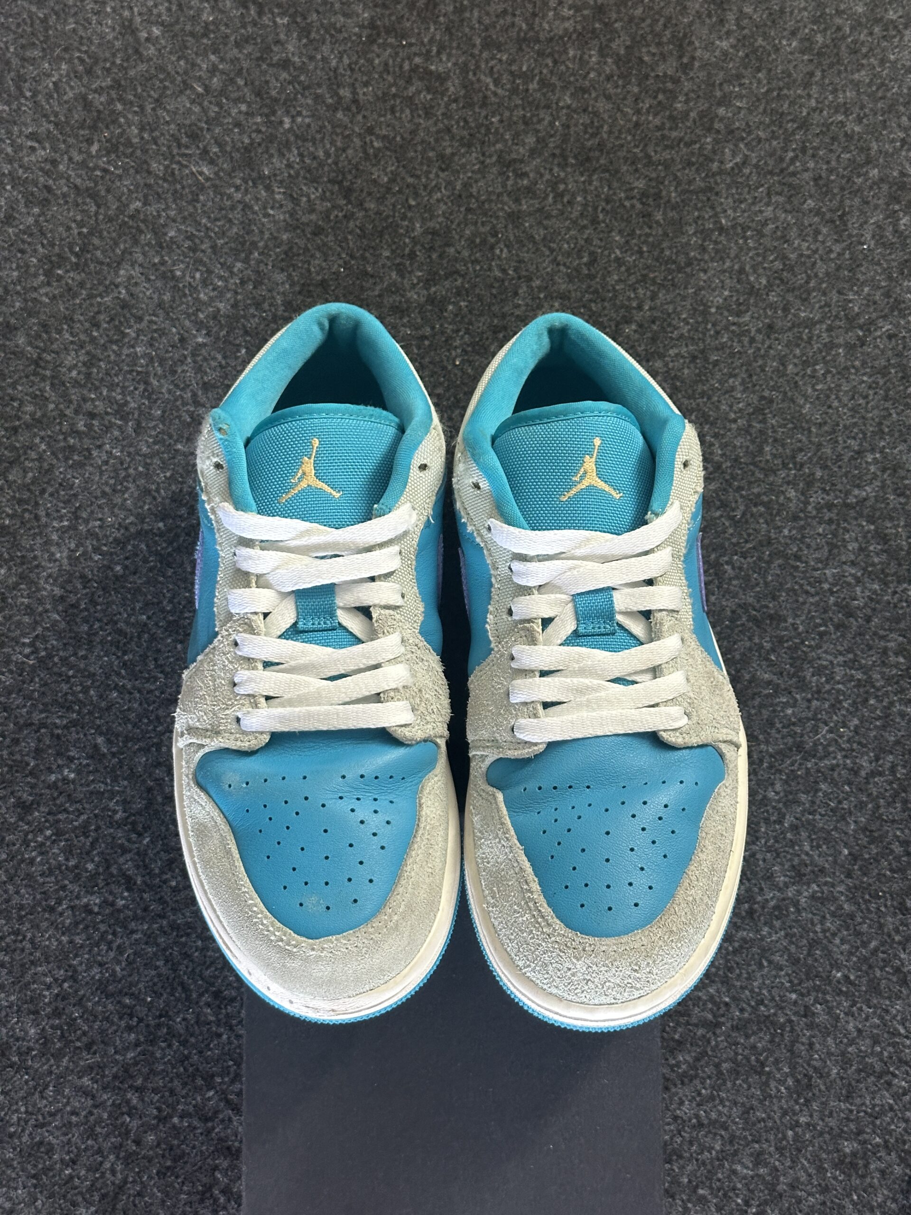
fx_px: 1684
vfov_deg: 39.7
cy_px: 608
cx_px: 456
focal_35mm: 48
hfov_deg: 30.3
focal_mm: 6.86
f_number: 1.78
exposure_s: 1/50
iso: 250
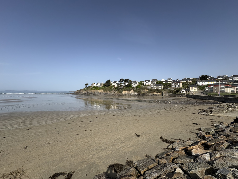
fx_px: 96
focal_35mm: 14
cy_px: 90
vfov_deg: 85.7
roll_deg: +0.2
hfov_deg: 102.1
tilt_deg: +1.9
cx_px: 119
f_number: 2.2
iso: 50
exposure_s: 1/2674
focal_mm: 2.22
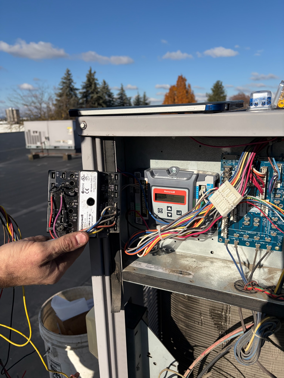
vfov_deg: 67.3
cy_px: 189
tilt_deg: -15.2
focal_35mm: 26
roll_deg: +1.1
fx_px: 284
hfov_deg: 53.1
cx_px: 142
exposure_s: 1/6993
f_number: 1.6
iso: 64
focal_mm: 5.96
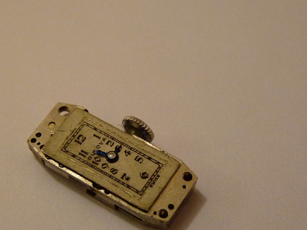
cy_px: 137
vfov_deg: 18.2
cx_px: 119
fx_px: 718
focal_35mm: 81
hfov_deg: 24.1
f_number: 3.2
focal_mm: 9.9
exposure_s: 1/15
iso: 400
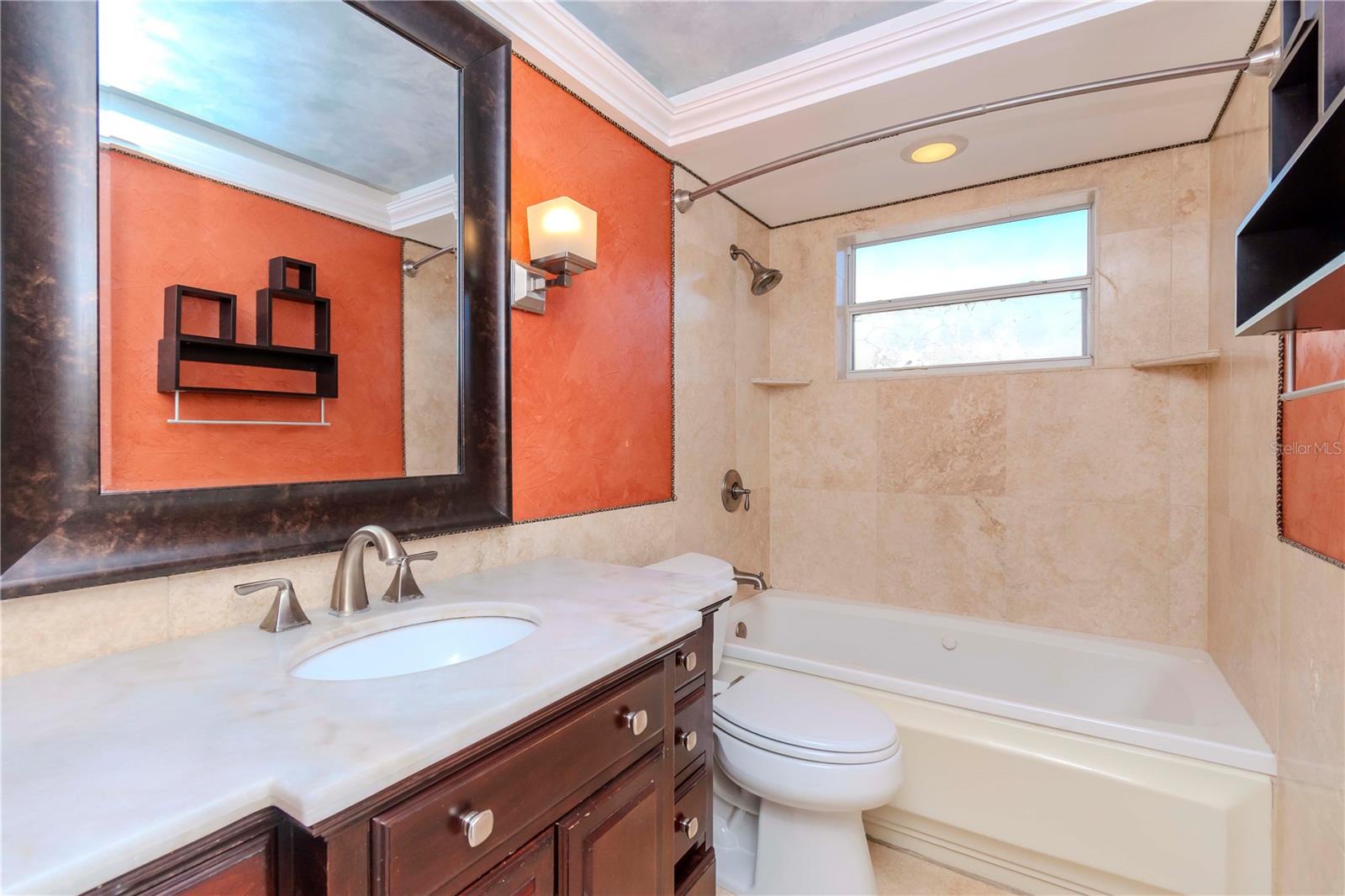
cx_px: 672
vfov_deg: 77.3
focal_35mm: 15
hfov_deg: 100.4
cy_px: 448
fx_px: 560
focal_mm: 10
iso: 500
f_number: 8
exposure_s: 1/160
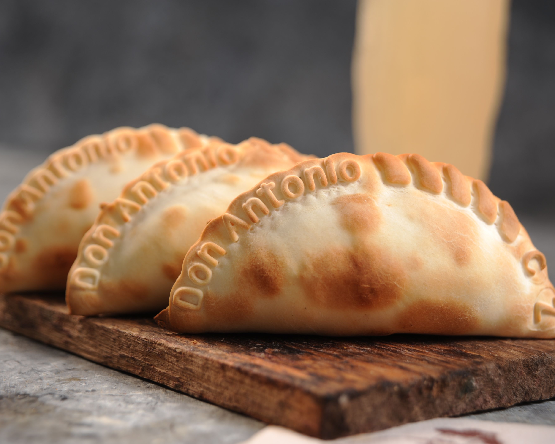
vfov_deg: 16.0
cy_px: 222
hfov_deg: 20.0
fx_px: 1577
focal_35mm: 96
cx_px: 245
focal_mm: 85
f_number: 5
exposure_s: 1/100
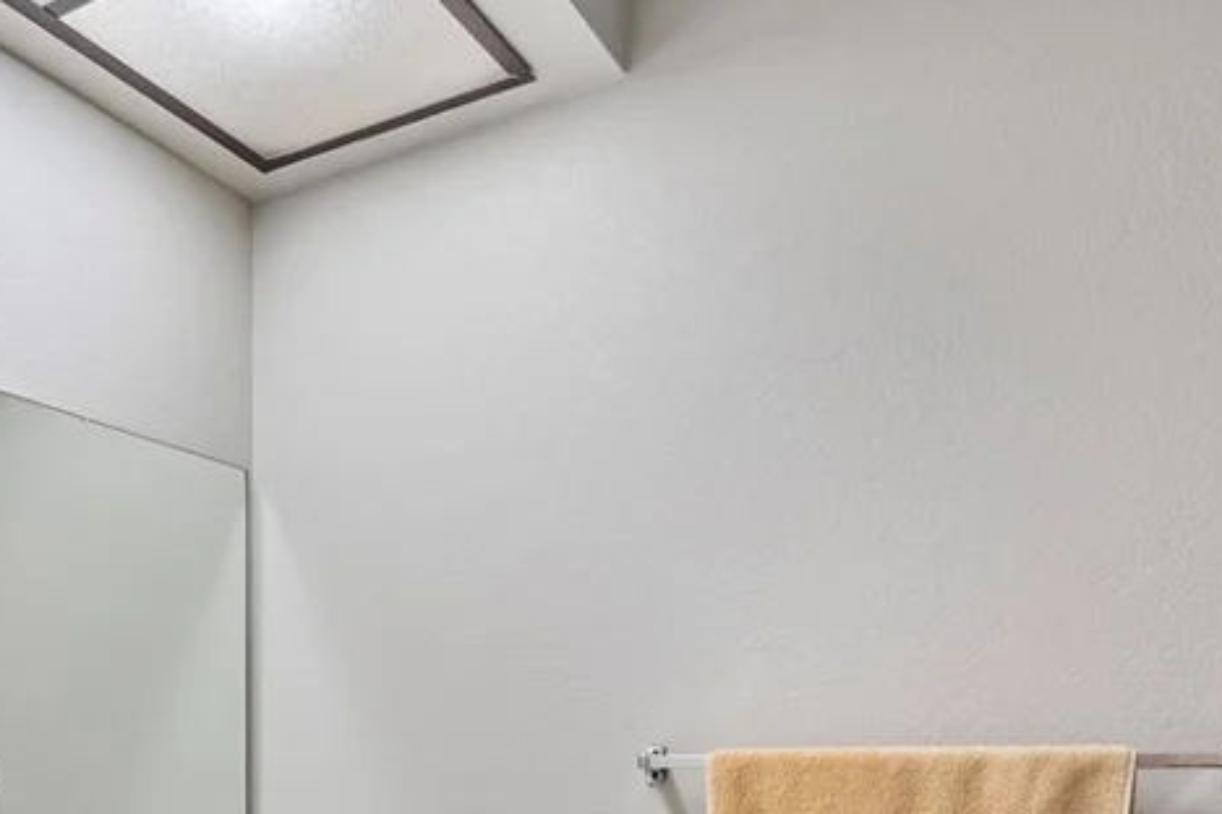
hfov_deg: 50.1
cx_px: 193
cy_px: 787
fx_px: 1188
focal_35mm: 35
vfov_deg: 34.9
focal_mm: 16
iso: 320
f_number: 6.3
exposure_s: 1/10
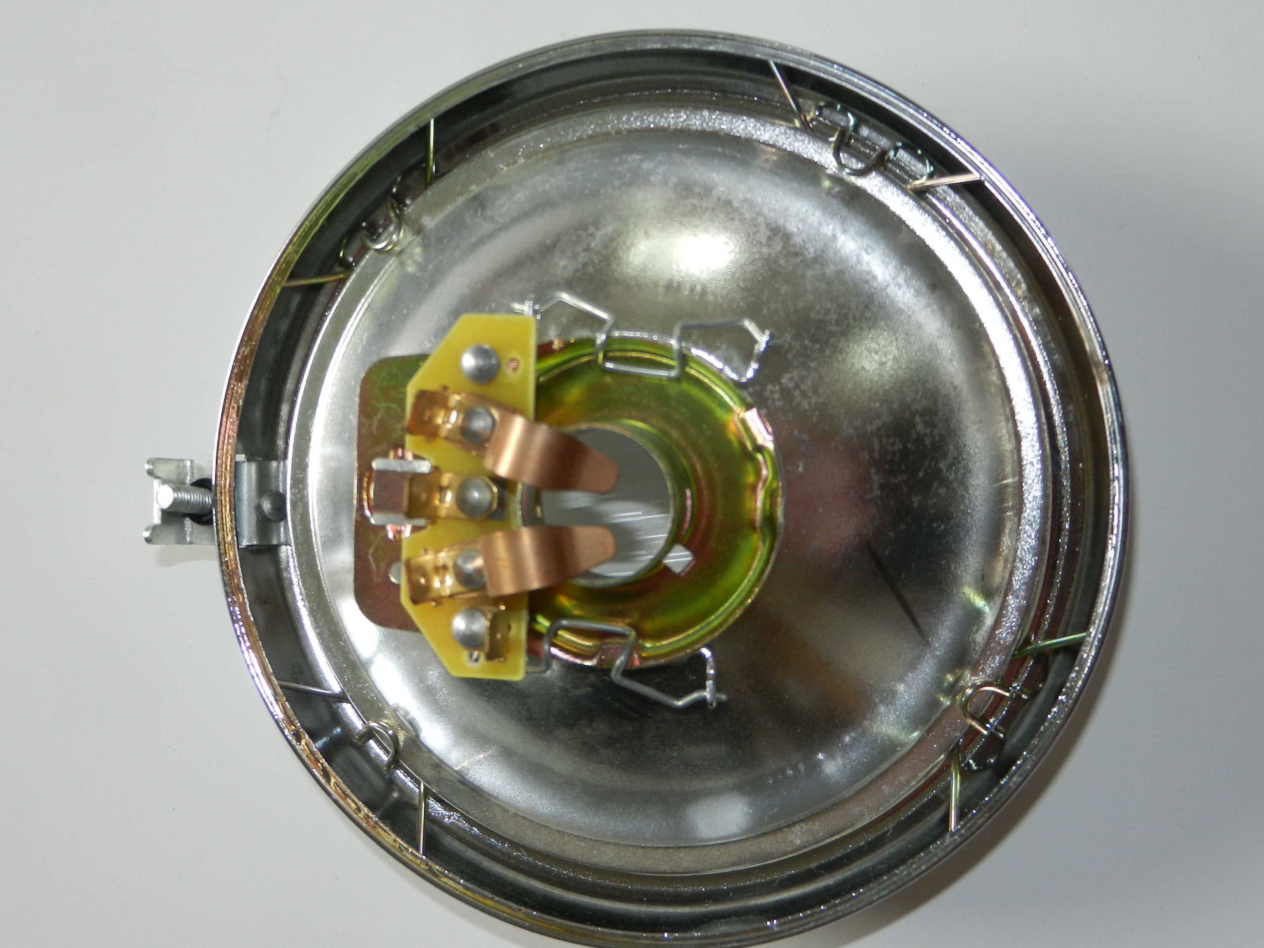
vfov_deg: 36.8
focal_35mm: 39
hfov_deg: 47.9
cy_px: 484
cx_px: 621
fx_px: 1424
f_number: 4
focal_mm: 6.9
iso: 160
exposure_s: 1/50
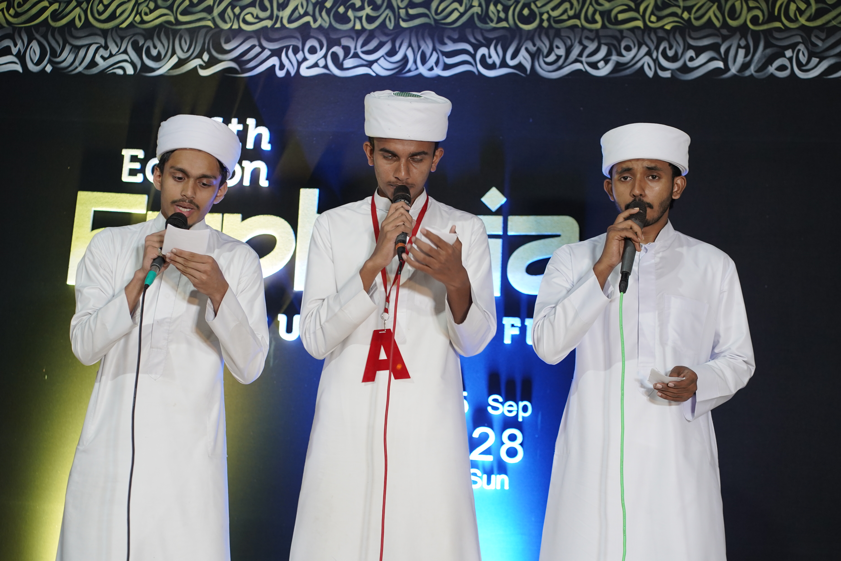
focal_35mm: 85
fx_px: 1986
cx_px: 420
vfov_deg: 16.1
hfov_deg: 23.9
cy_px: 280
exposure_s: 1/80
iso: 1600
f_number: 4
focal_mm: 85
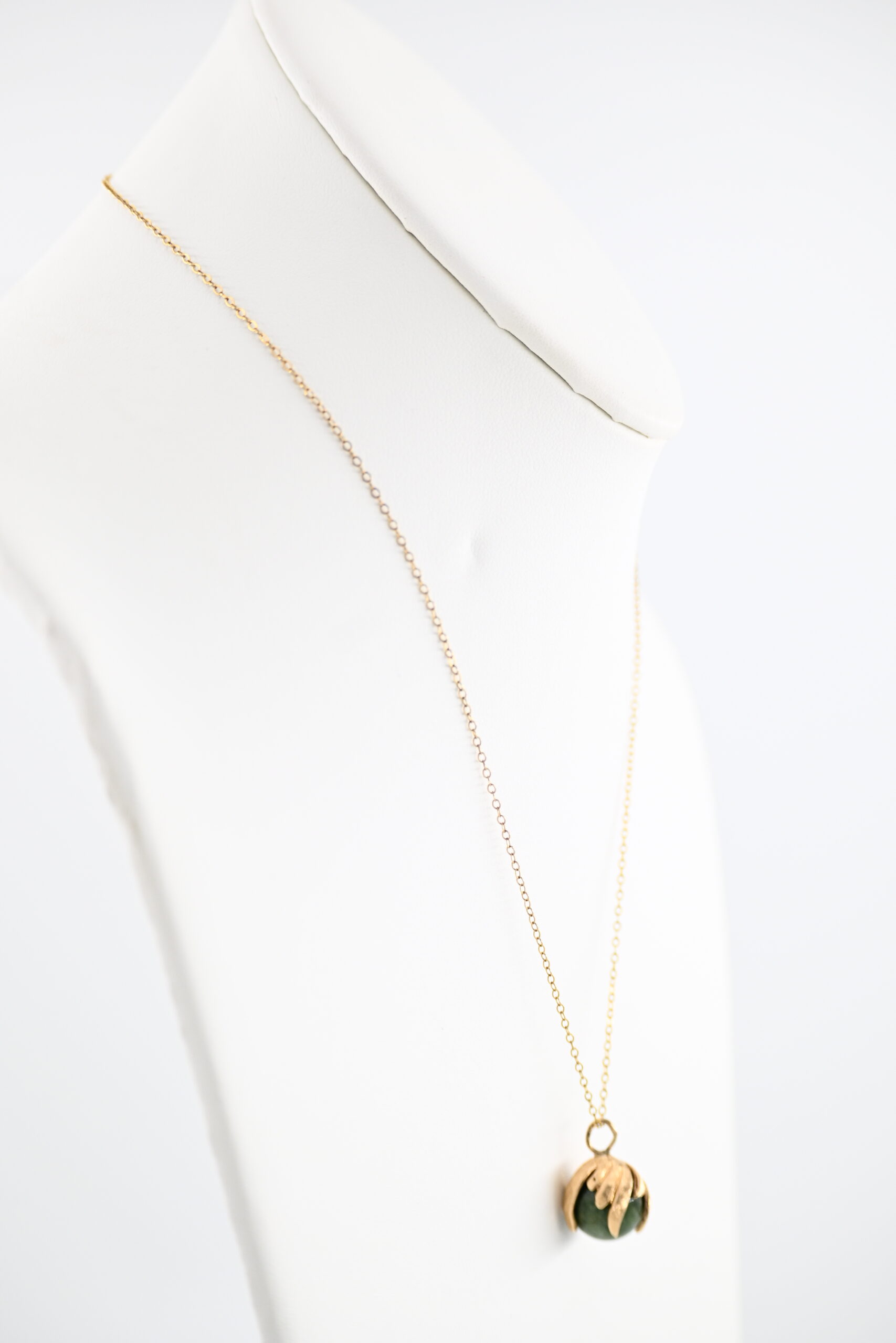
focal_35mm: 98
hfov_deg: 14.0
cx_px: 448
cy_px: 672
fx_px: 3639
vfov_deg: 20.9
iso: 400
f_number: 5
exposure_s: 1/400
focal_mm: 65
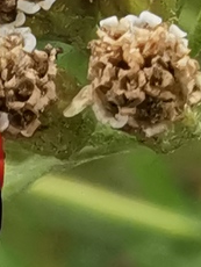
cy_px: 113
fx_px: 1739
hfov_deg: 6.6
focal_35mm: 225
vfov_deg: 8.8
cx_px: 36
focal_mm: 2.26
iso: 50
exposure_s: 1/305
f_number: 2.2
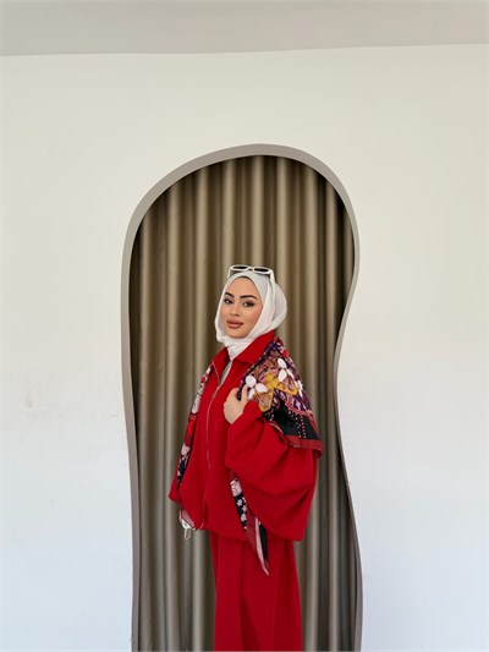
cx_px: 244
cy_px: 326
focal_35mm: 24
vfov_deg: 71.6
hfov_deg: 56.8
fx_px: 452
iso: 80
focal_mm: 6.76
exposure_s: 1/360
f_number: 1.78
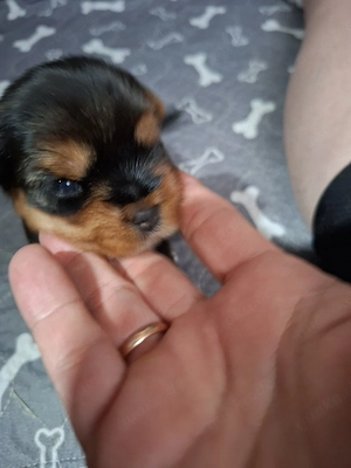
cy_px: 234
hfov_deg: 58.9
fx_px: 311
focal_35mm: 23
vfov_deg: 73.9
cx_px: 176
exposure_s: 1/25
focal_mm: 5.54
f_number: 1.8
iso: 500
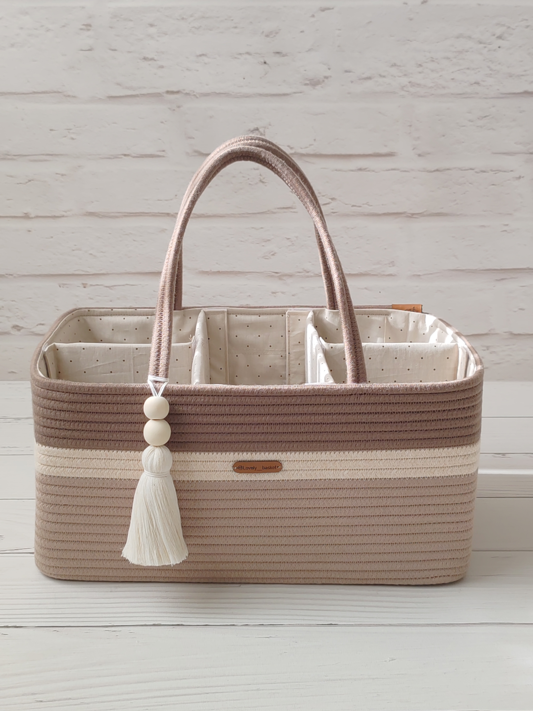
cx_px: 266
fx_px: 1109
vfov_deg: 35.5
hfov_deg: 27.0
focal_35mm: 54
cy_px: 356
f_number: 1.9
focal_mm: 6.12
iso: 100
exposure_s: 1/100
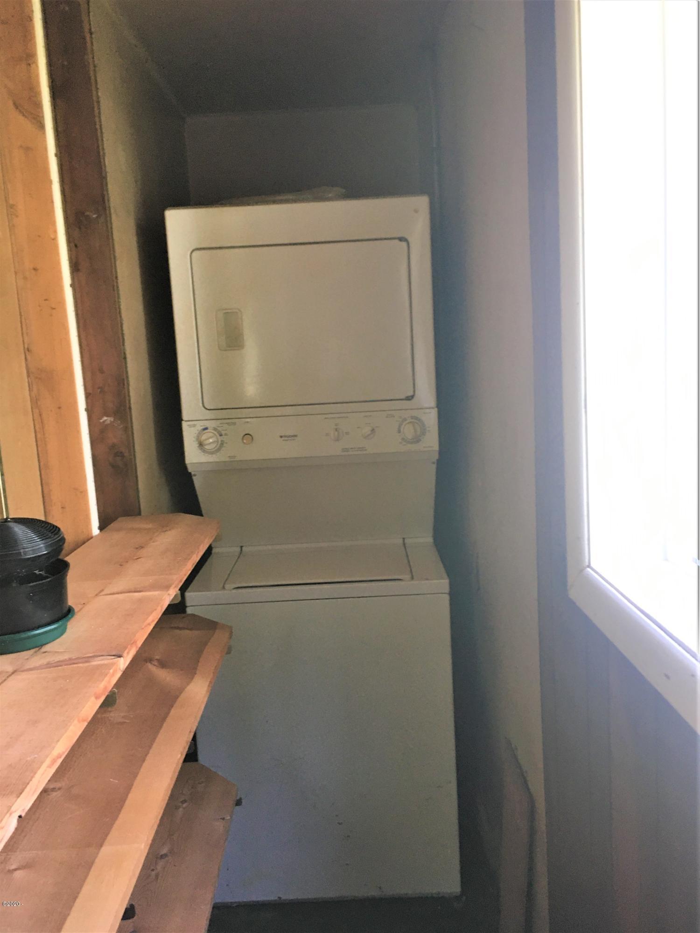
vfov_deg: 61.7
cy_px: 466
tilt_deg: -9.9
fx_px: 782
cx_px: 350
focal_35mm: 29
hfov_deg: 48.2
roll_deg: +2.7
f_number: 2.2
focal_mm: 4.15
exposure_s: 1/30
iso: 80
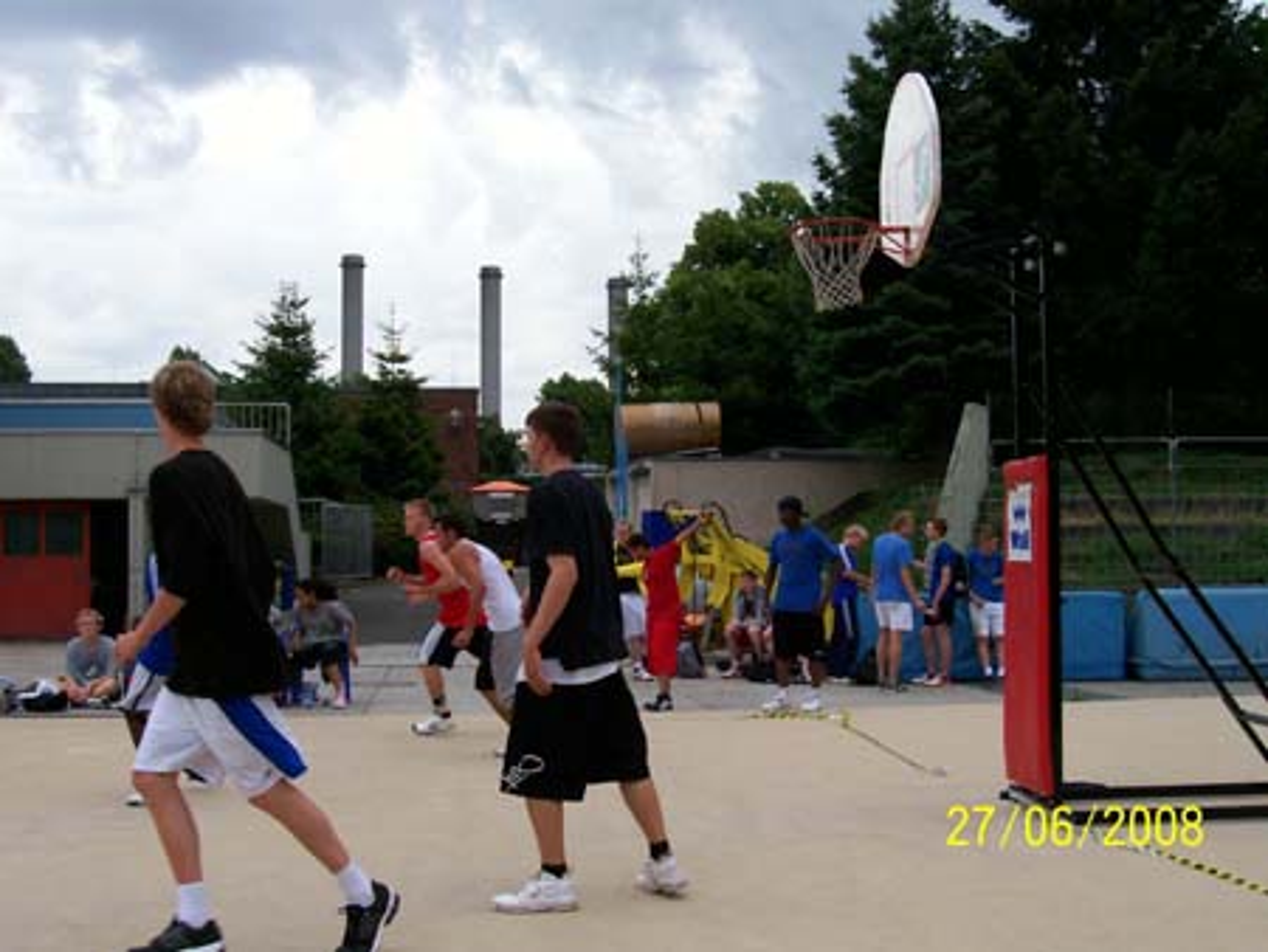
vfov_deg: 34.4
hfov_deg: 44.8
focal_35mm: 42
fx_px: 1539
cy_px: 476
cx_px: 634
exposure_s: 1/300
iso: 80
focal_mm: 7
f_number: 5.6
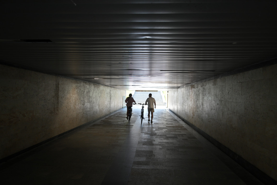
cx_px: 138
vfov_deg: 49.6
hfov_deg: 69.4
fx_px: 200
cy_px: 92
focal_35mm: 26
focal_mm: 26
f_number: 2.8
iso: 400
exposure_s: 1/500
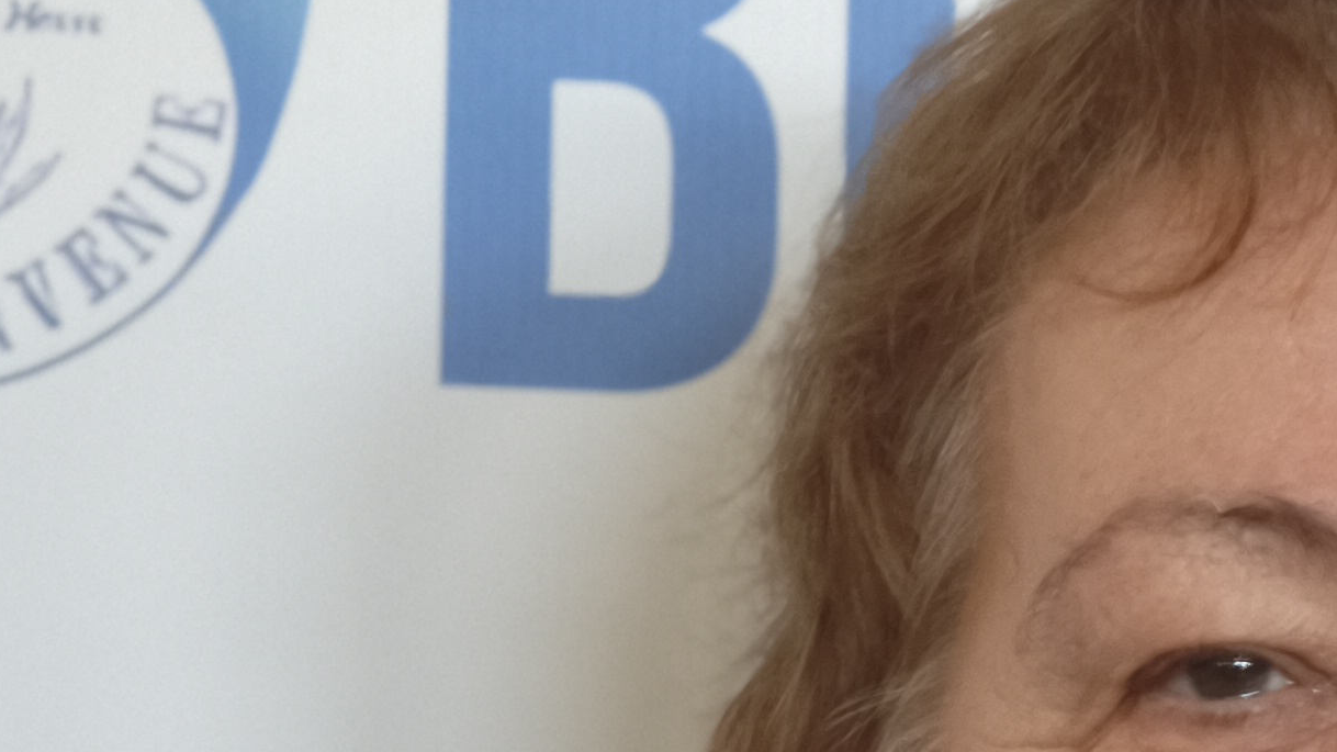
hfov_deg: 9.7
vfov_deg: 5.5
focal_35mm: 219
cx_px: 1540
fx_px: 7764
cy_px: 868
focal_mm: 8.8
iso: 1000
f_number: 2
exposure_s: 1/55.6
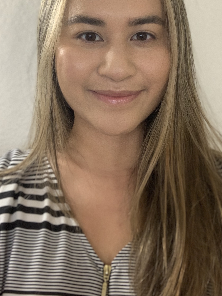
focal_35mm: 44
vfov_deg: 42.4
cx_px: 118
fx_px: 376
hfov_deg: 32.9
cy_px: 99
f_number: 2.2
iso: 250
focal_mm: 2.87
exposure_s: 1/30
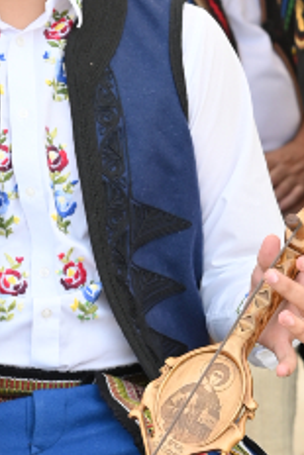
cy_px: 204
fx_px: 2668
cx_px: 80
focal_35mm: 211
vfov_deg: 9.7
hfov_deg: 6.5
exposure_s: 1/320
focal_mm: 55
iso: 320
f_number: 3.5
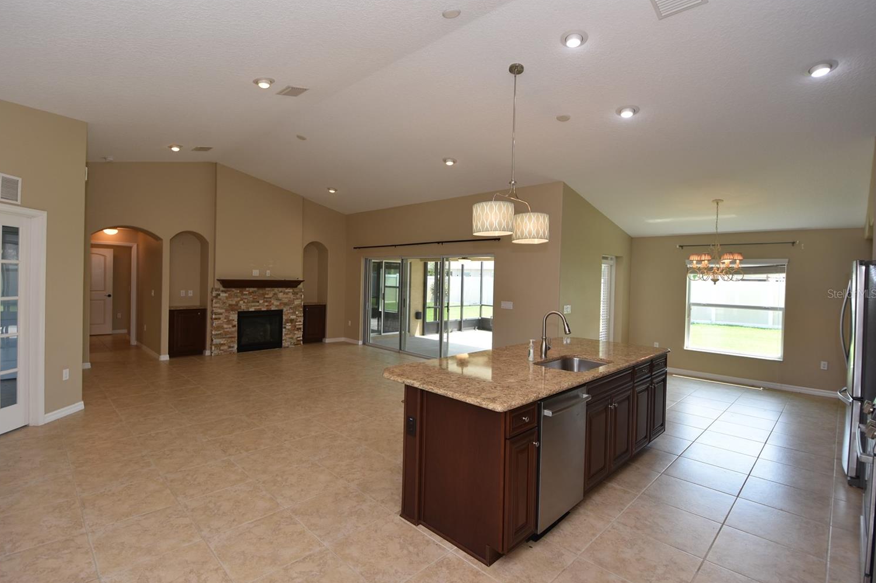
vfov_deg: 73.7
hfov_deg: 96.6
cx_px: 412
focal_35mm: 16
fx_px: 389
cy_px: 294
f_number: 4.5
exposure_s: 1/80
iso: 200
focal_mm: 10
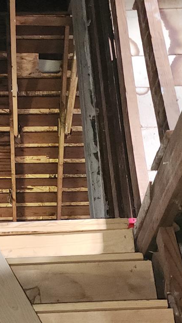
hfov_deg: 34.0
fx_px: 292
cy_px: 162
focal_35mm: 34
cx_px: 46
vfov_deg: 58.0
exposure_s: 1/8
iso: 500
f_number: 1.8
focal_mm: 6.4
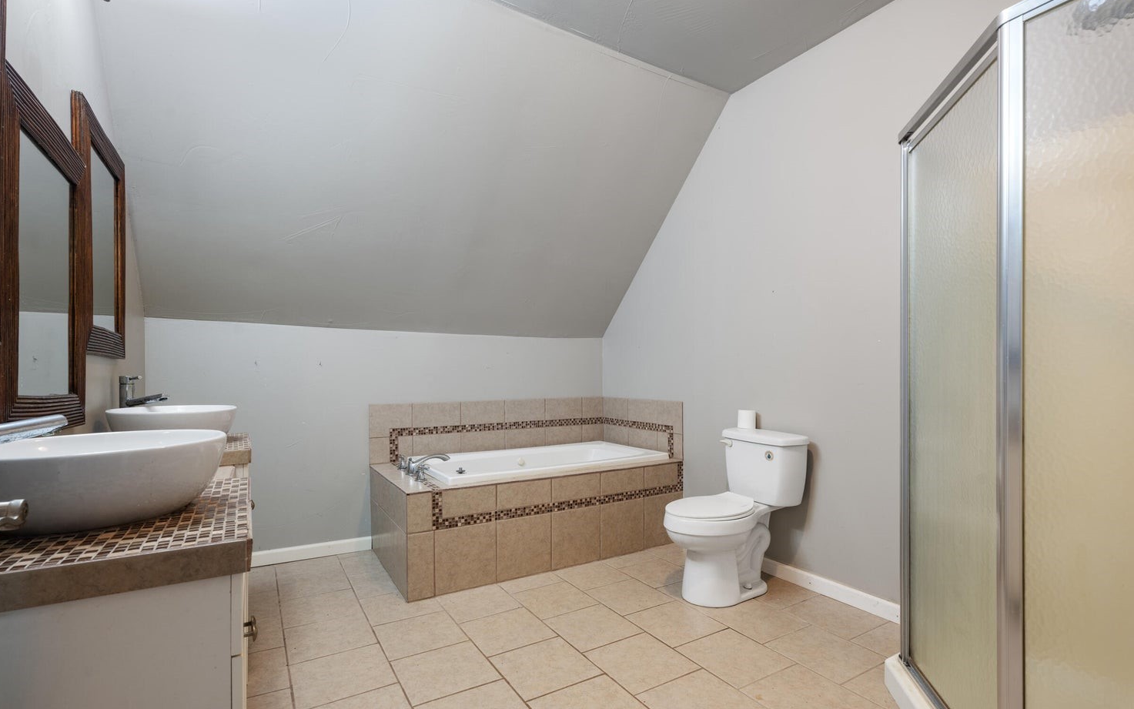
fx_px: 525
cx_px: 568
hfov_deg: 94.4
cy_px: 376
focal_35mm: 17
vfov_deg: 68.0
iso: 200
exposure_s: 4
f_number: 9
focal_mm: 16
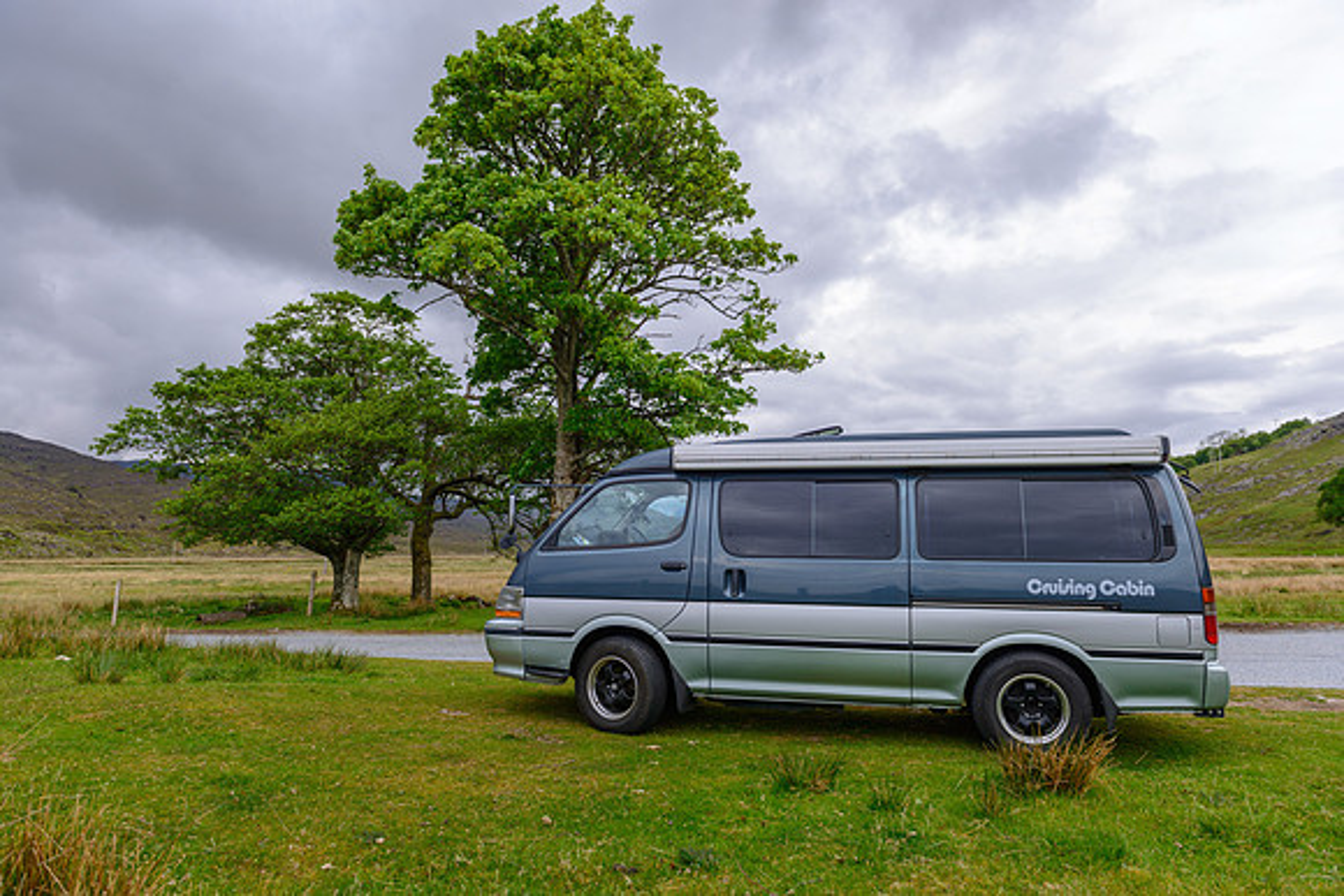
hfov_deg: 73.7
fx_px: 896
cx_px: 672
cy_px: 448
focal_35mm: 24
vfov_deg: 53.2
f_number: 5
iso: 100
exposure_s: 1/50
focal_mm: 24
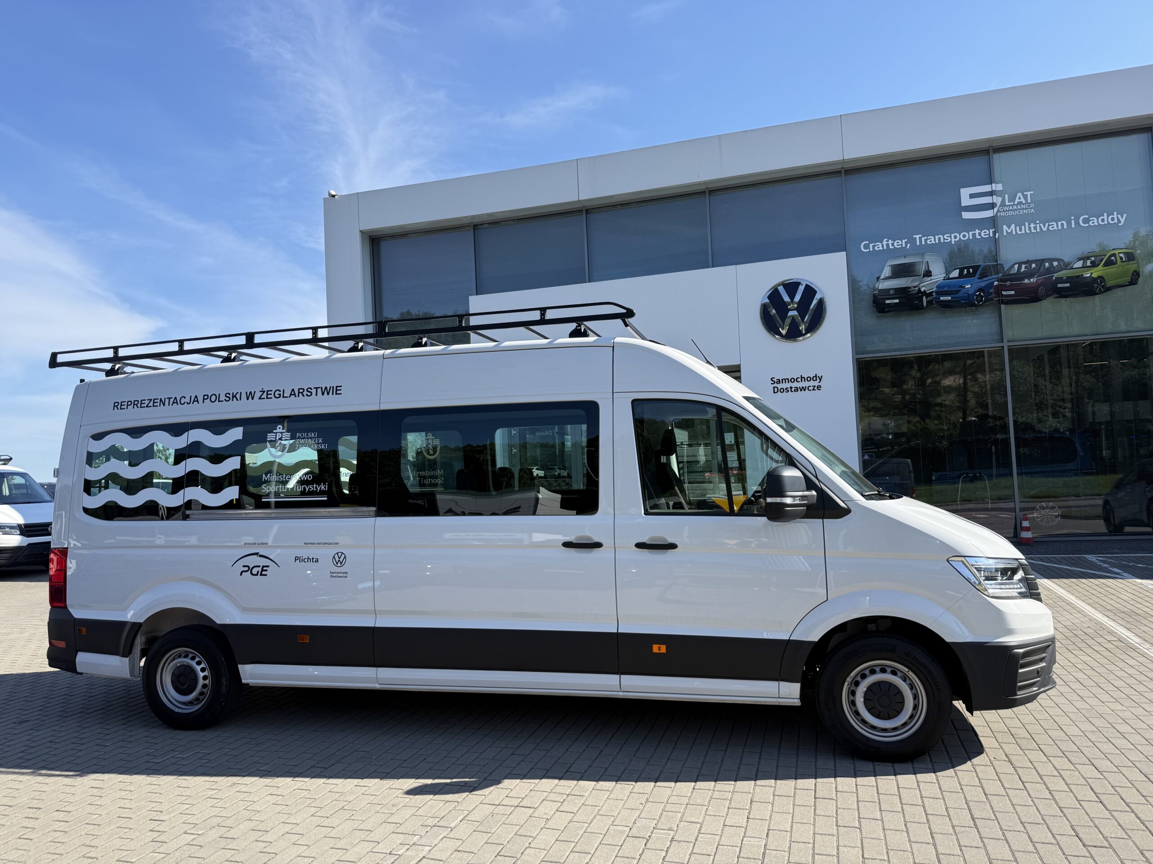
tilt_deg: +4.9
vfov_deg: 56.8
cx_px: 576
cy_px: 432
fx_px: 799
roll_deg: +1.8
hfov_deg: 71.6
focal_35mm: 24
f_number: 1.78
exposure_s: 1/2907
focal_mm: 6.76
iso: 80
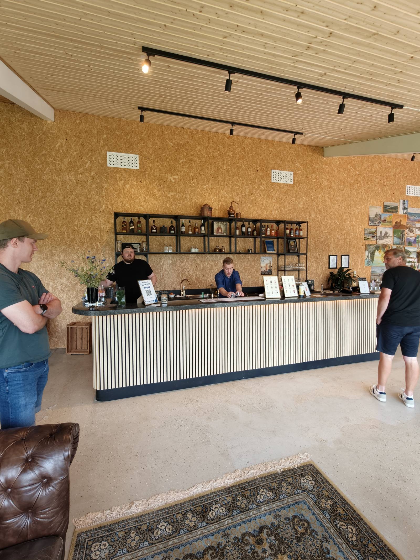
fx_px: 243
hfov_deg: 81.8
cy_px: 280
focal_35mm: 15
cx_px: 210
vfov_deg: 98.2
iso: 500
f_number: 2
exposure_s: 1/100
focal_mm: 2.31
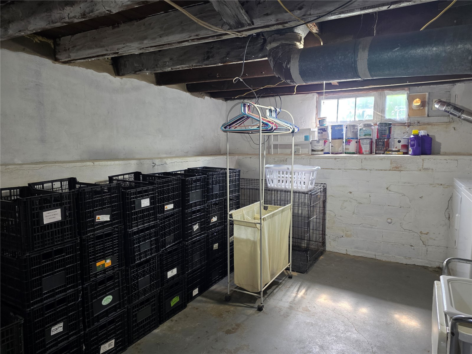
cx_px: 236
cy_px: 177
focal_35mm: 23
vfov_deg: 58.9
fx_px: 314
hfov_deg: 73.9
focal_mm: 6.3
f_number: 1.7
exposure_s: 1/120
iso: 320
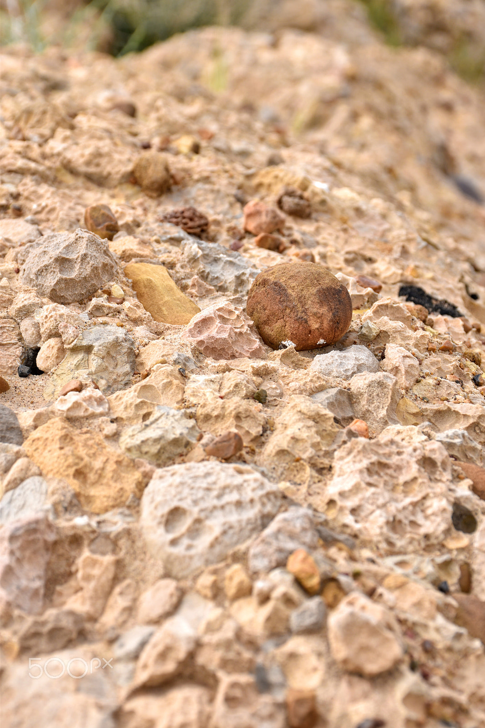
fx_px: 1880
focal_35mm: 93
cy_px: 364
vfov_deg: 21.9
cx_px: 242
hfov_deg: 14.7
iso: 125
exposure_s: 1/125
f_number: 9
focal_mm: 62
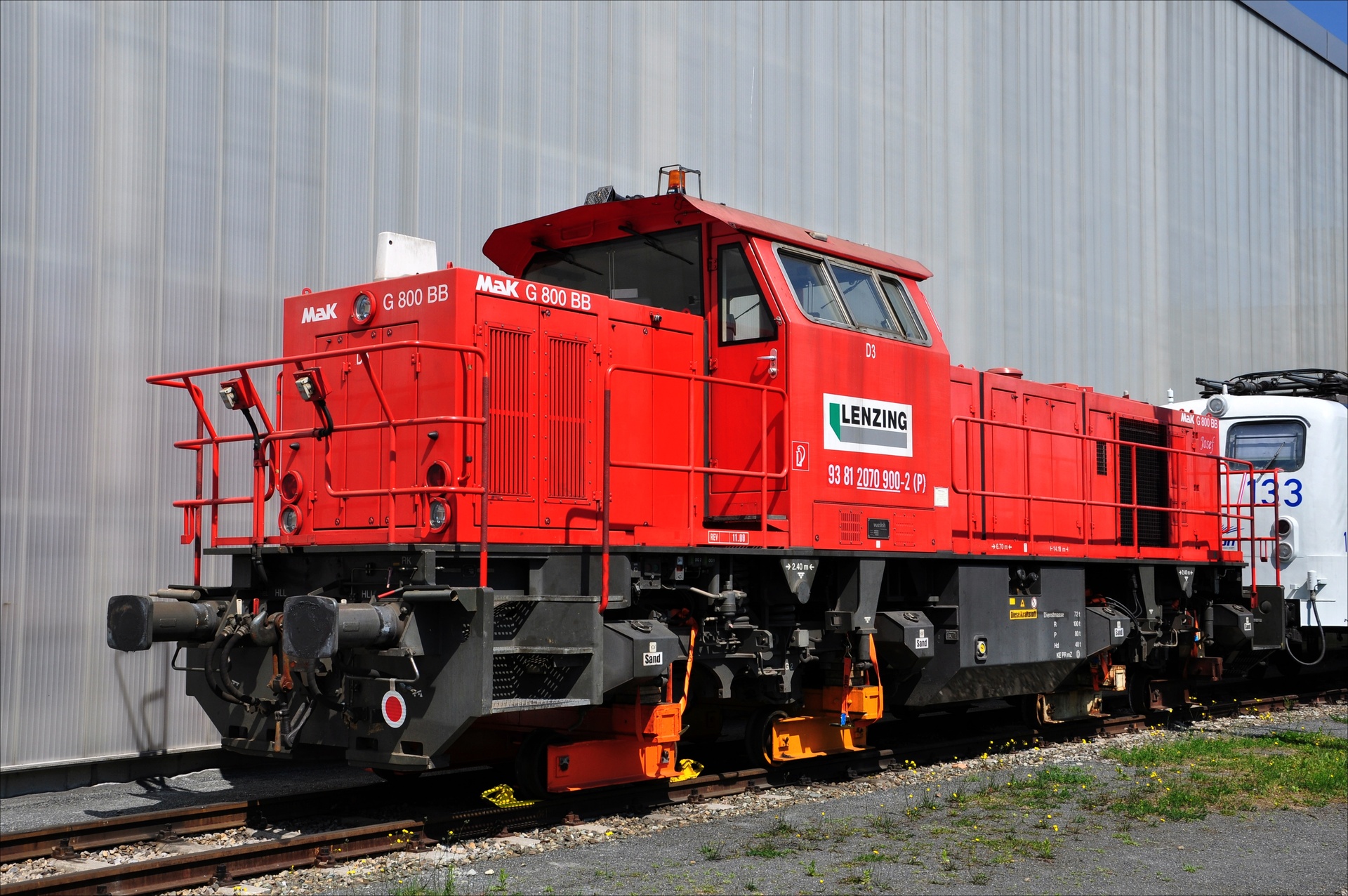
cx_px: 674
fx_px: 1571
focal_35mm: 42
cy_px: 448
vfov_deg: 31.8
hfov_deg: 46.4
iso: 200
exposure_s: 1/320
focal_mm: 28
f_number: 10
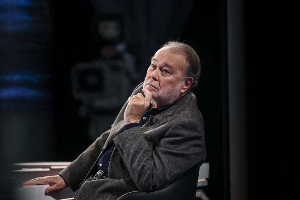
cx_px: 150
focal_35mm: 300
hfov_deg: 6.9
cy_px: 100
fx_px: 2498
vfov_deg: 4.6
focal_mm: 300
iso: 1000
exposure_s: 1/160
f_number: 4
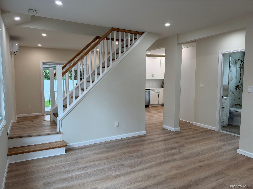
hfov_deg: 71.6
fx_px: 175
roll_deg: +0.0
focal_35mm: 24
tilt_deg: -4.8
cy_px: 94
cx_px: 126
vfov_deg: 56.8
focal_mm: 6.93
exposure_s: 1/120
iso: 80
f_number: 1.8
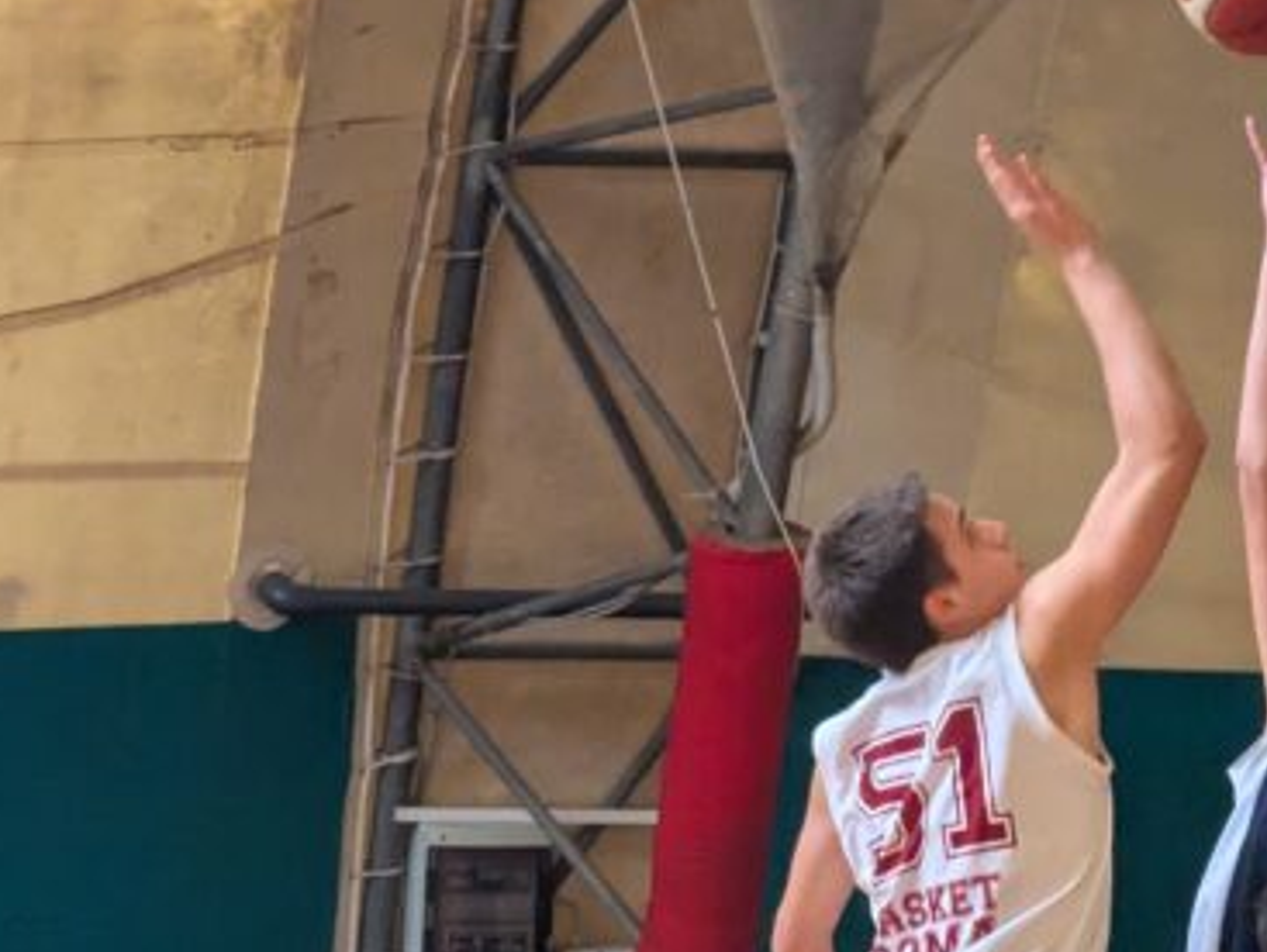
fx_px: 10845
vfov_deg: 5.0
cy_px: 1023
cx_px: 1191
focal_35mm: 296
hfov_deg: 6.7
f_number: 3.5
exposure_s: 1/270
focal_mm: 19
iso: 824
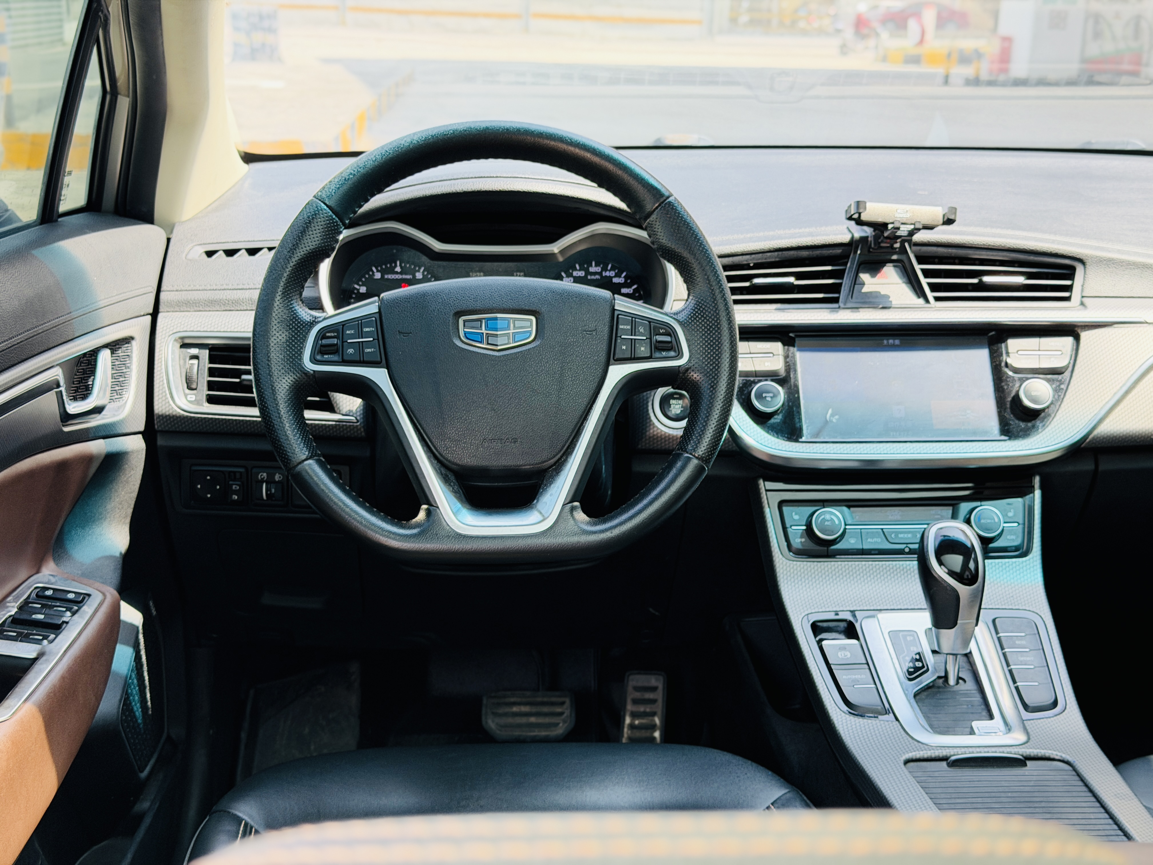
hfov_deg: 39.7
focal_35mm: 48
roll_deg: -1.4
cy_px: 432
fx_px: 1599
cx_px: 576
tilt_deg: -14.9
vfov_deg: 30.3
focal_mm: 6.76
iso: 160
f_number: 1.78
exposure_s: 1/218
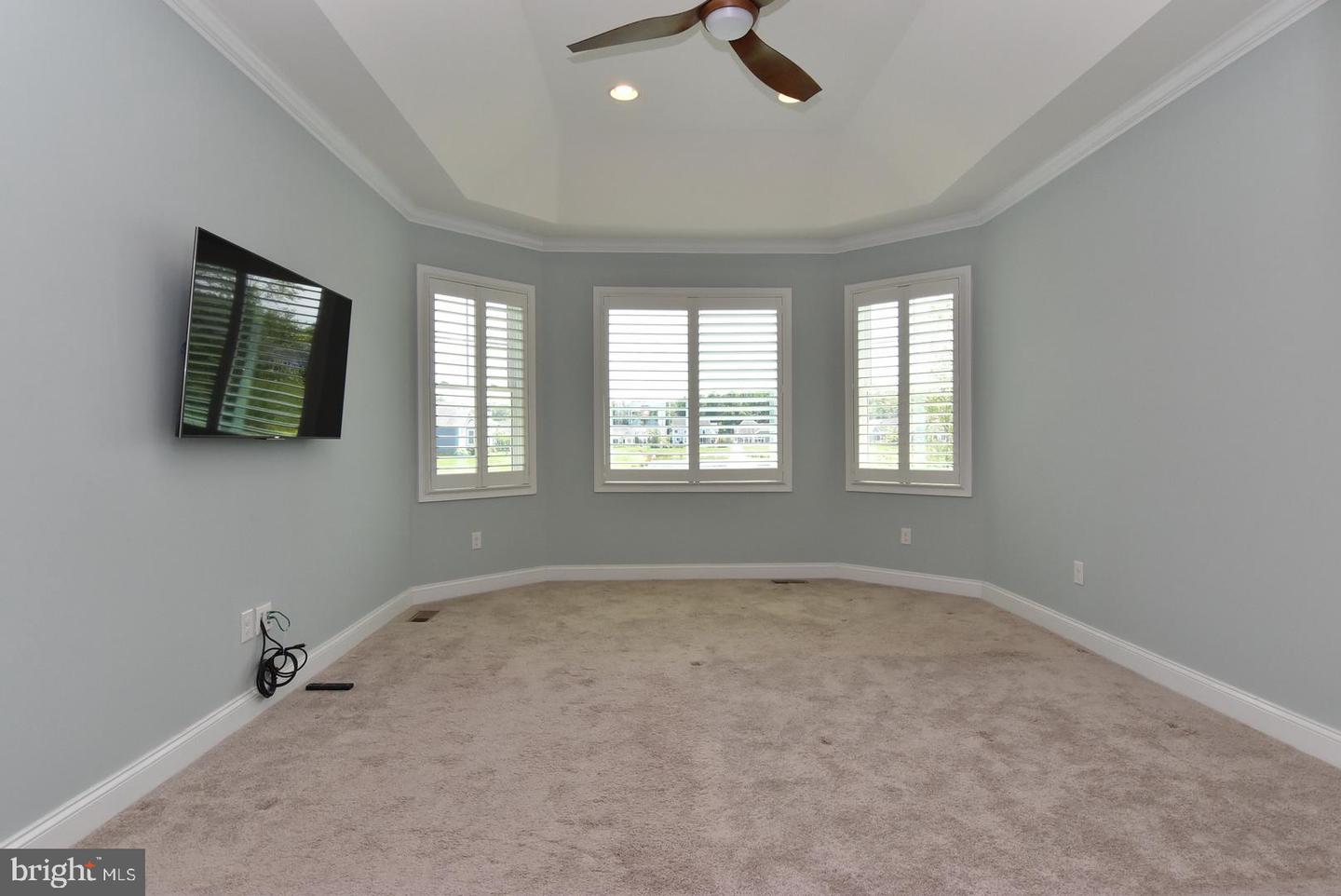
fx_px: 671
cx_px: 670
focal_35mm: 18
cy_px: 448
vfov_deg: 67.5
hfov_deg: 90.0
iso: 800
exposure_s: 1/160
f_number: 9
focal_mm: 12
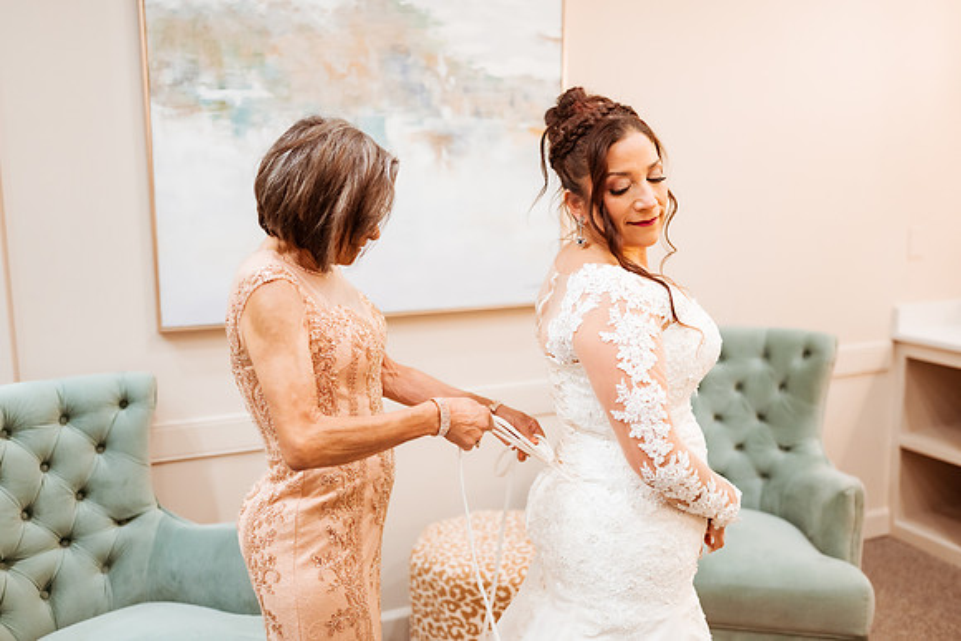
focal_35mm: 35
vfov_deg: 37.9
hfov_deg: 54.4
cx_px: 480
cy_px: 320
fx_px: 934
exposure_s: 1/500
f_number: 1.8
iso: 1250
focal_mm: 35
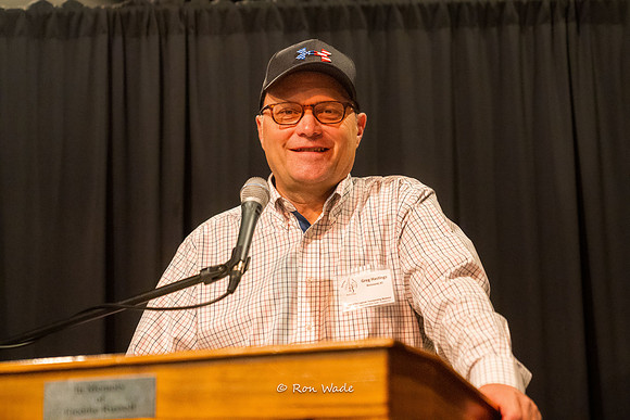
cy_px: 160
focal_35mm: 87
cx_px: 390
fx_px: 1517
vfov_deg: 15.8
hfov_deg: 23.4
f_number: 3.2
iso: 12800
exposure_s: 1/160
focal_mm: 70
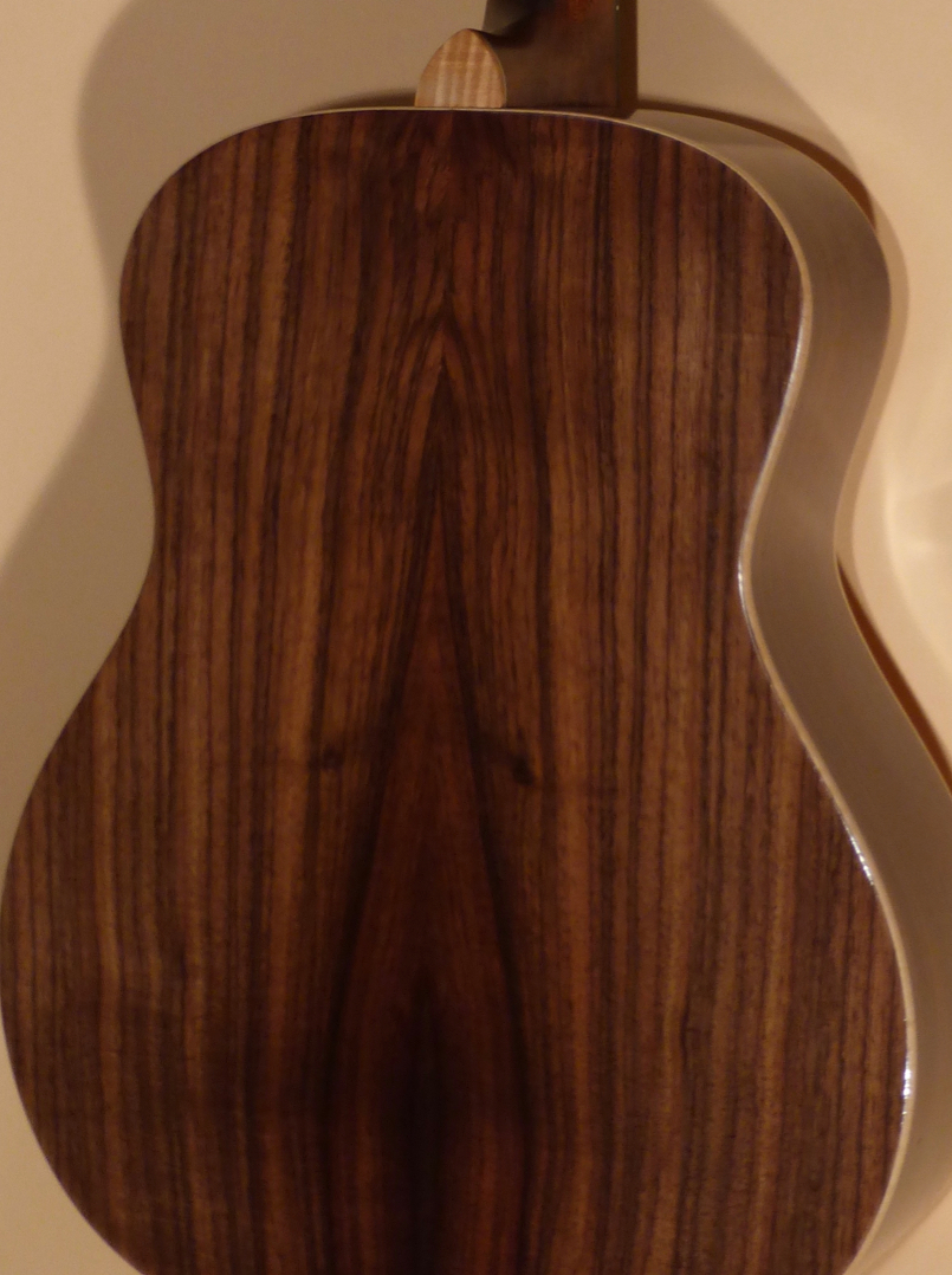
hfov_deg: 29.6
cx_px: 501
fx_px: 1802
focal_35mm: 49
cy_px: 697
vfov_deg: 38.9
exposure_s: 1/80
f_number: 4.1
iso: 100
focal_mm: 7.9
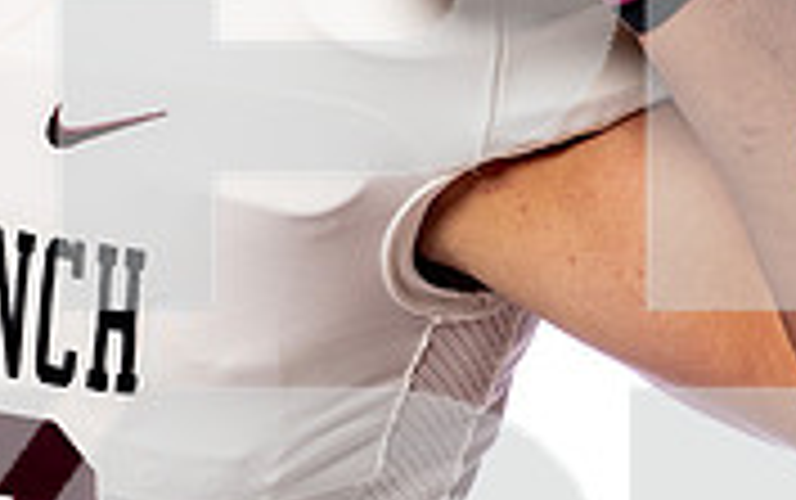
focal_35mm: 196
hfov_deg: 10.5
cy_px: 59
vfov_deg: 6.7
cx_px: -92
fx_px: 4256
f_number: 7.1
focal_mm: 46
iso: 250
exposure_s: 1/250
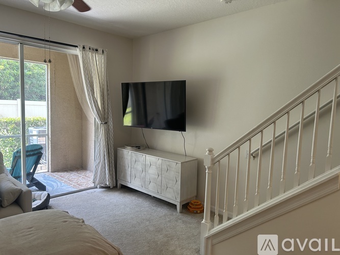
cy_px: 128
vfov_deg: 53.0
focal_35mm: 26
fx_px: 255
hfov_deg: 67.3
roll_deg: -1.0
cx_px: 170
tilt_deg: -4.5
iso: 100
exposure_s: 1/120
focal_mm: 5.7
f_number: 1.5
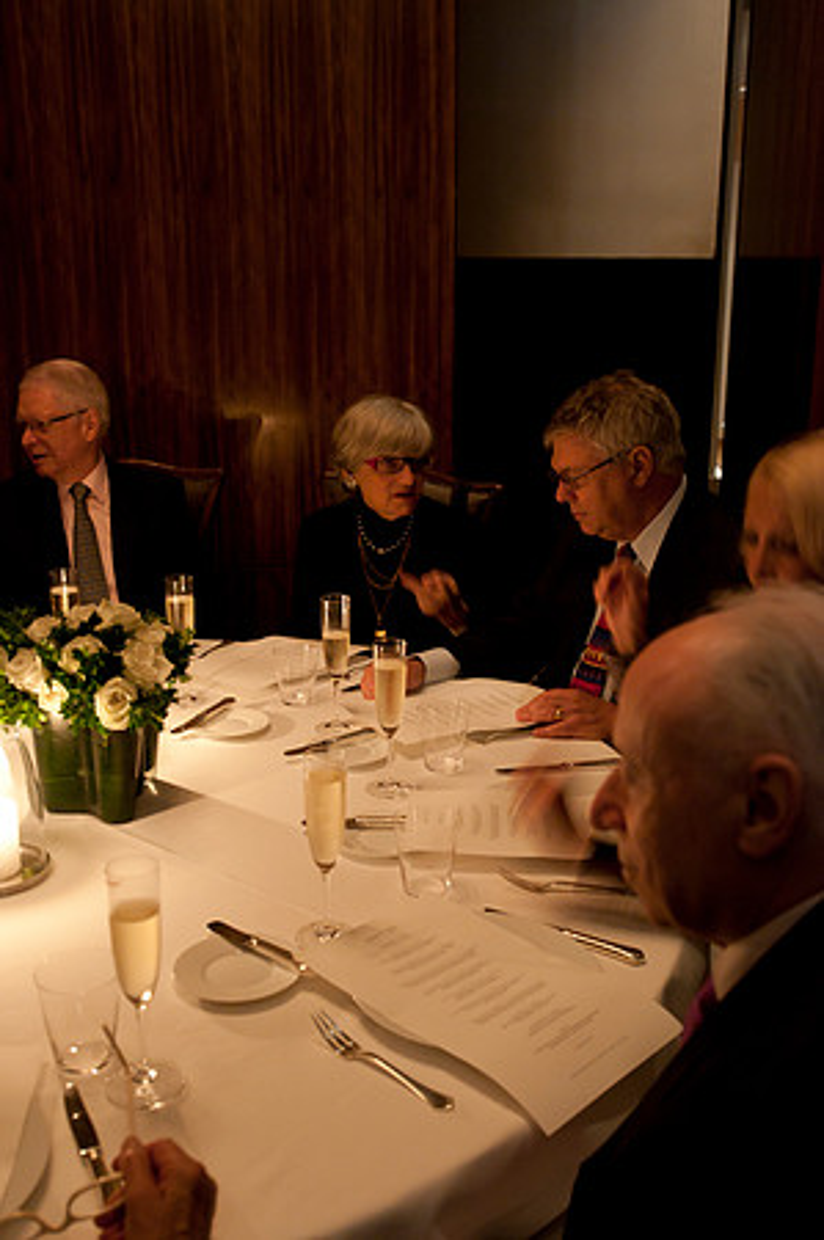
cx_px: 412
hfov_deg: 36.8
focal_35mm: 36
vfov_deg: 53.2
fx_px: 1239
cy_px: 620
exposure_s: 1/8
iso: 1000
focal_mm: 24
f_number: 2.8
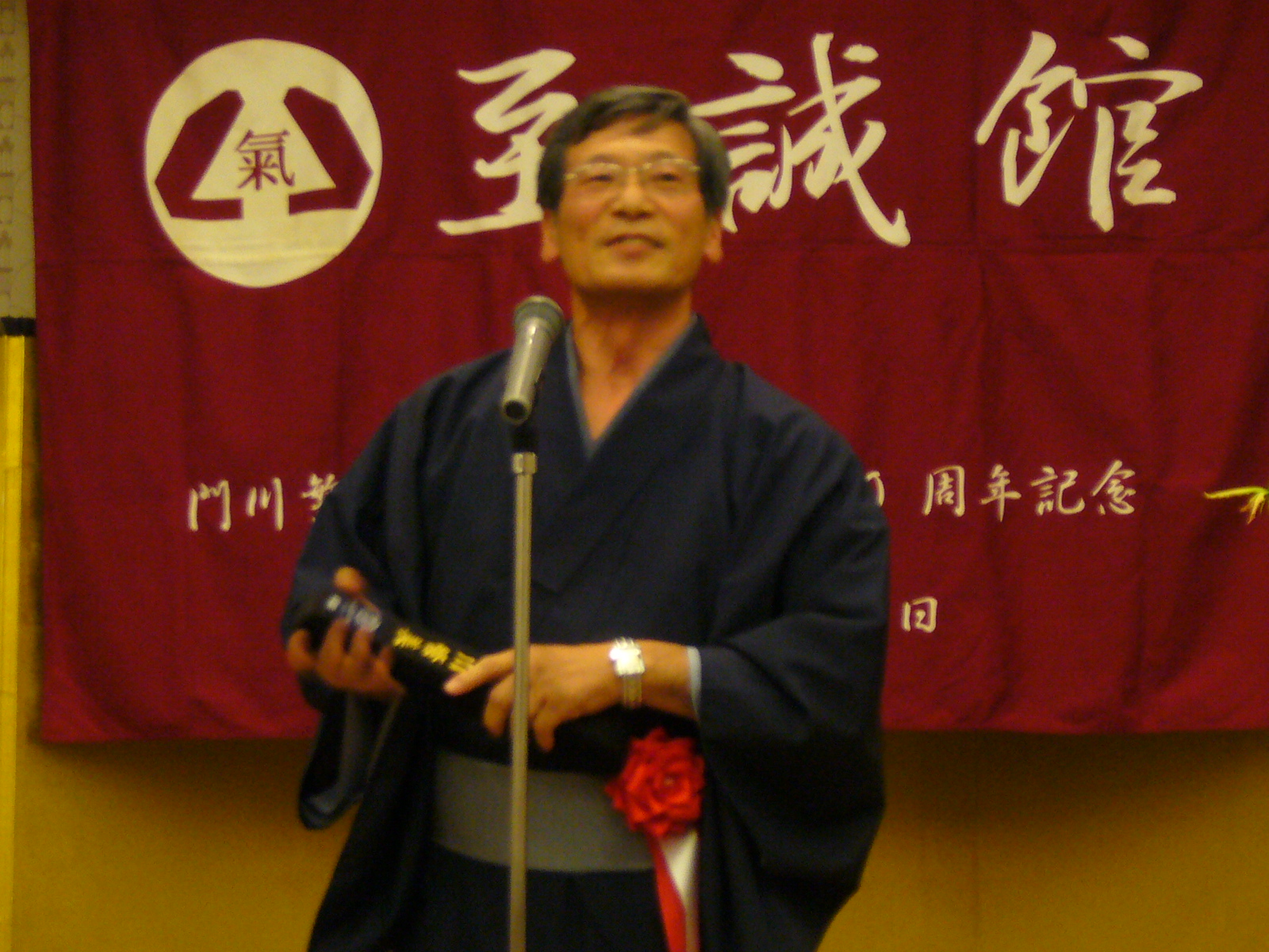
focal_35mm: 118
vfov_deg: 12.6
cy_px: 476
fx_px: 4326
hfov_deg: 16.7
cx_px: 634
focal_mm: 14.3
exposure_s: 1/8
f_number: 4.5
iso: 200
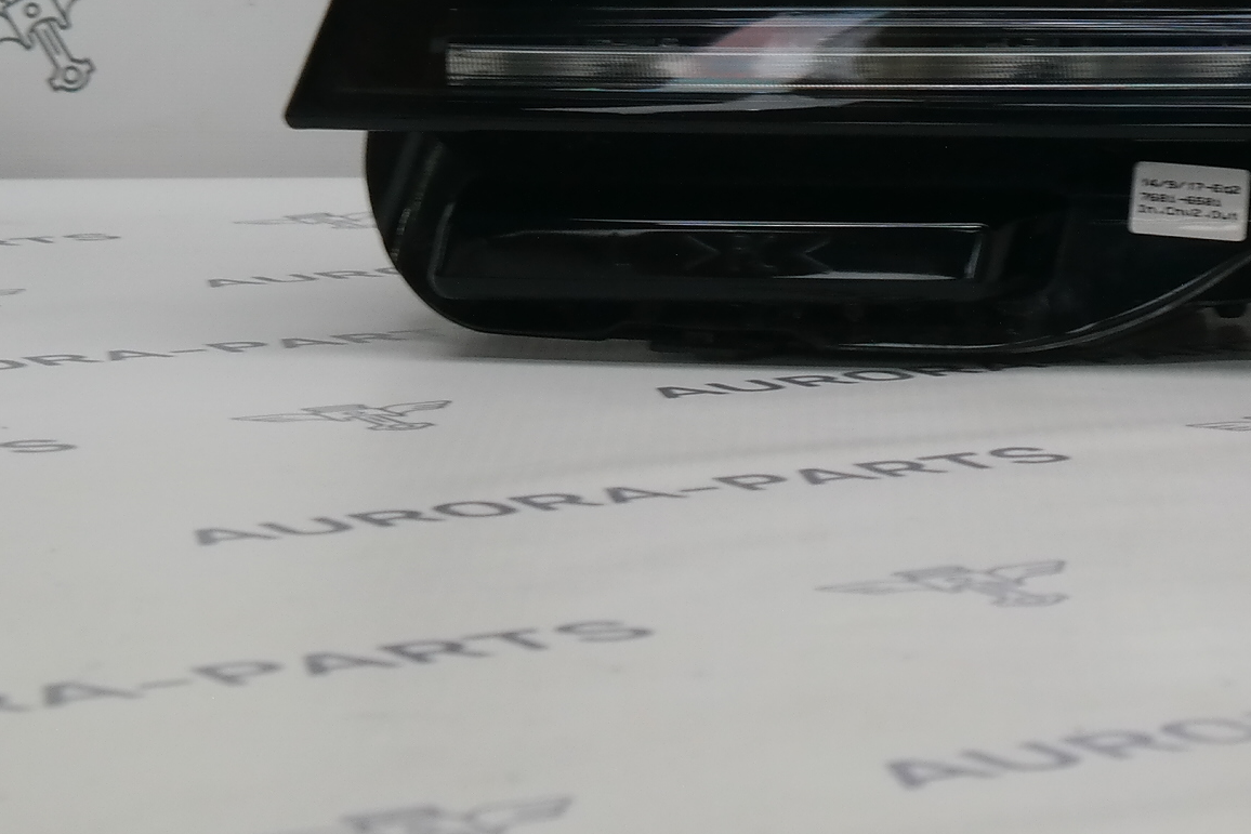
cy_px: -379
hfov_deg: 13.5
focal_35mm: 148
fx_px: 5143
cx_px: 1491
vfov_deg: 9.1
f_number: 7.1
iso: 400
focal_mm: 29
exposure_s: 1/50
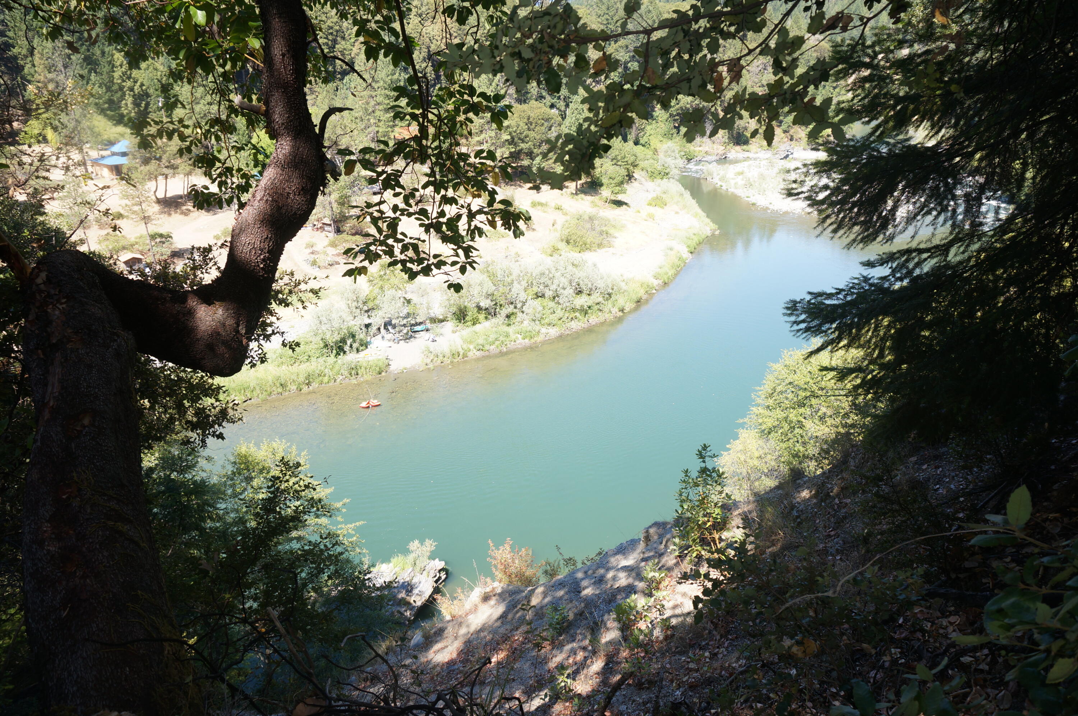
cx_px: 539
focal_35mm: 24
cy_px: 358
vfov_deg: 53.0
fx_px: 718
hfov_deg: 73.8
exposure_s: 1/100
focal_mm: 16
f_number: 5.6
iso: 100
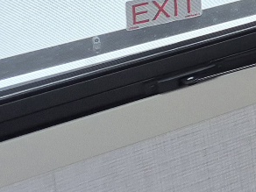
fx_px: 932
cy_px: -238
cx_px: 616
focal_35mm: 126
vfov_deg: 10.4
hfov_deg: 12.3
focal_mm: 5.4
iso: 160
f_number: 1.8
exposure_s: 1/120
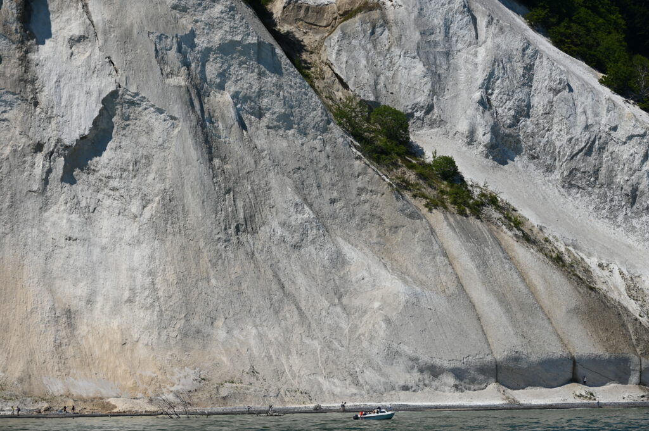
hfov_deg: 15.2
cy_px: 216
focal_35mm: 135
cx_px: 324
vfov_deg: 10.1
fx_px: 2432
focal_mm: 135
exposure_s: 1/640
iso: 100
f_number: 9
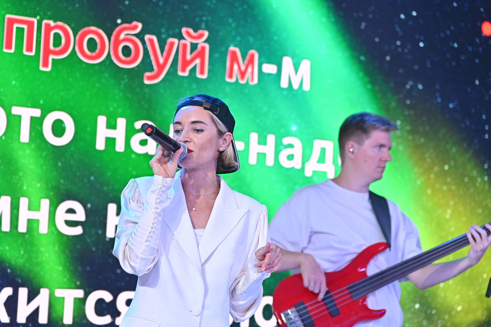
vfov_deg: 14.7
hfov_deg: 21.9
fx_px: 1267
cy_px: 164
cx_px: 246
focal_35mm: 93
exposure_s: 1/125
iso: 250
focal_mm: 93
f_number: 2.8
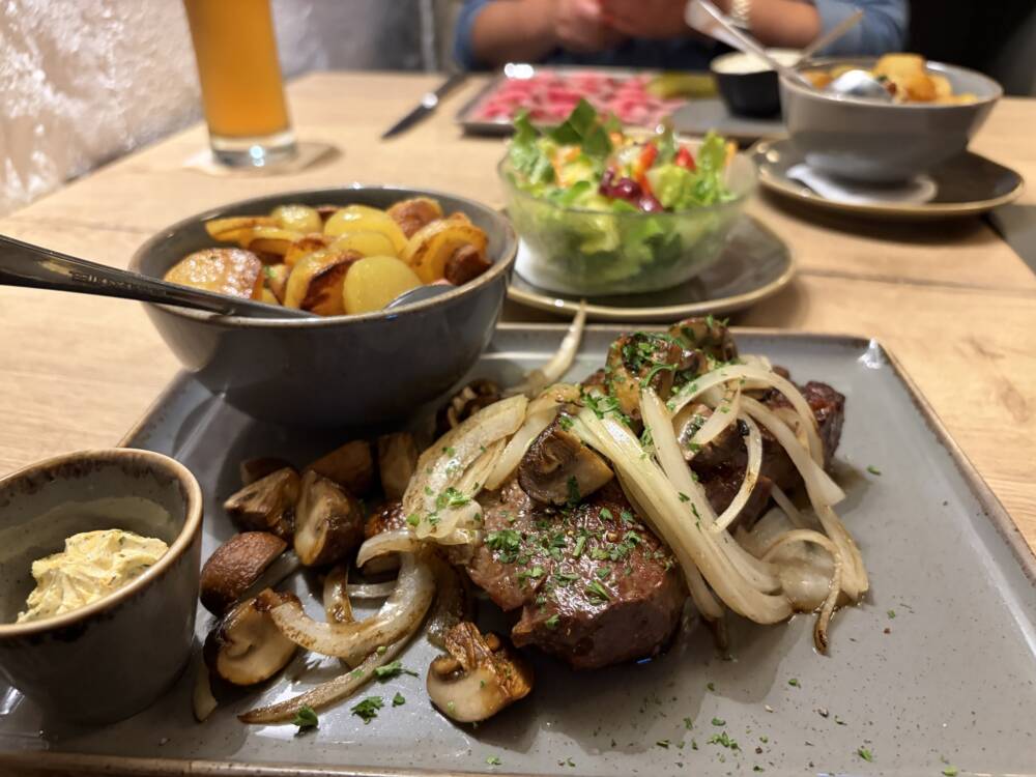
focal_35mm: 26
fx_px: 778
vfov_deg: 53.1
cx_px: 518
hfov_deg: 67.3
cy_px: 388
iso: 500
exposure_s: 1/28
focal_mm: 5.96
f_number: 1.6
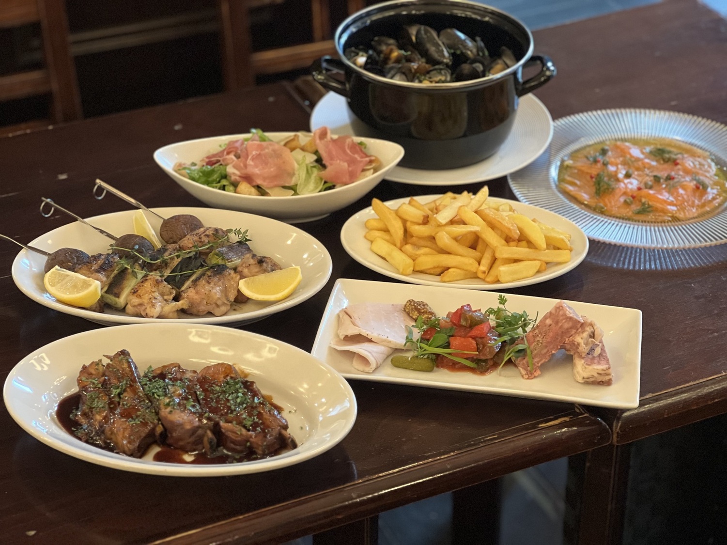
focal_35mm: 77
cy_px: 272
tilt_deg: -32.7
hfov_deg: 25.3
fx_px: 1617
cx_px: 364
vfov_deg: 19.1
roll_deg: +0.1
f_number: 2.8
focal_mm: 9
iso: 320
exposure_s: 1/20
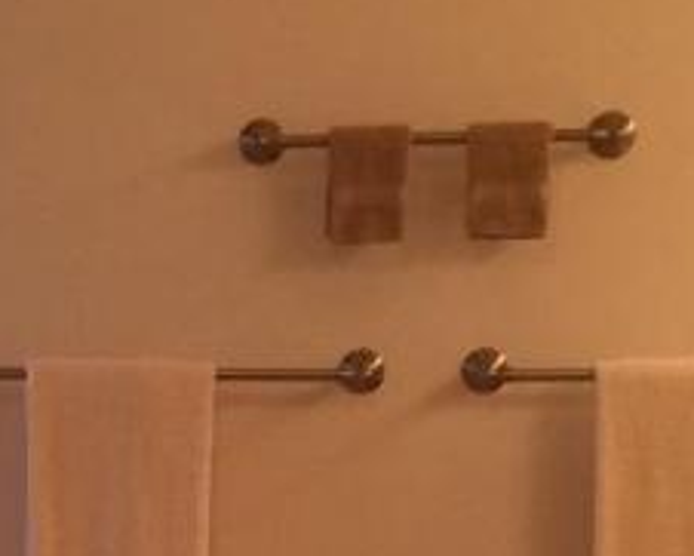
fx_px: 2630
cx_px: -83
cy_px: 716
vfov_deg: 11.7
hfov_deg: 14.7
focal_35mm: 128
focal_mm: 4.15
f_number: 2.2
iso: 40
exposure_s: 1/15
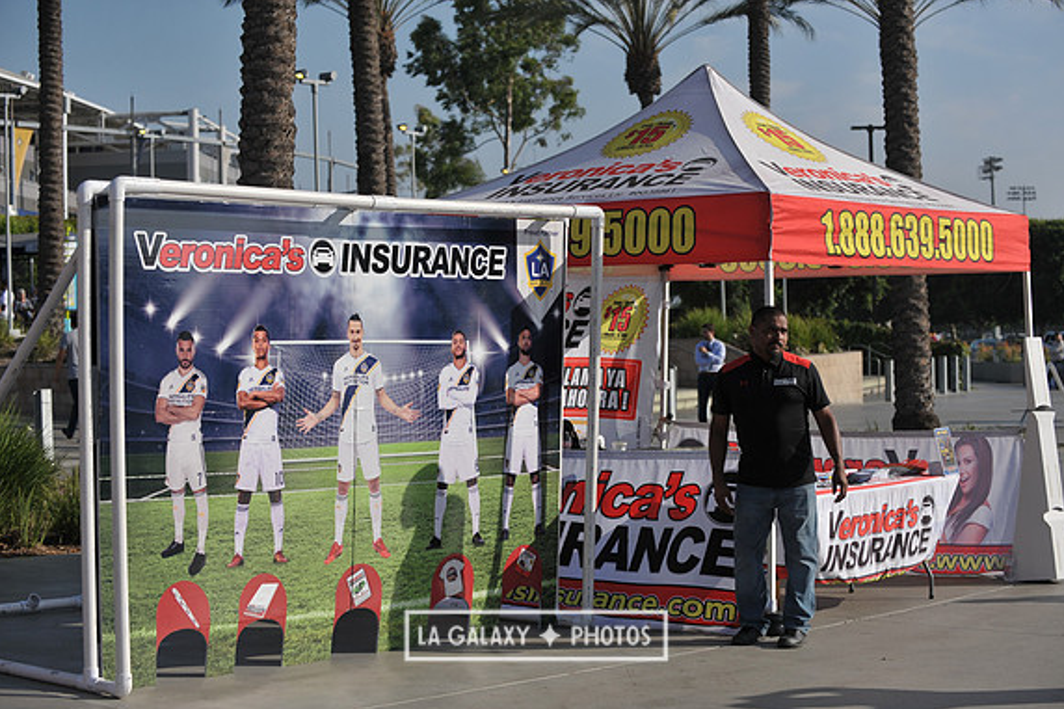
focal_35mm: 71
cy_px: 355
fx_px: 2098
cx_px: 536
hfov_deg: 28.5
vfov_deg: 19.2
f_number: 4.5
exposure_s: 1/4000
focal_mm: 70
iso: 250
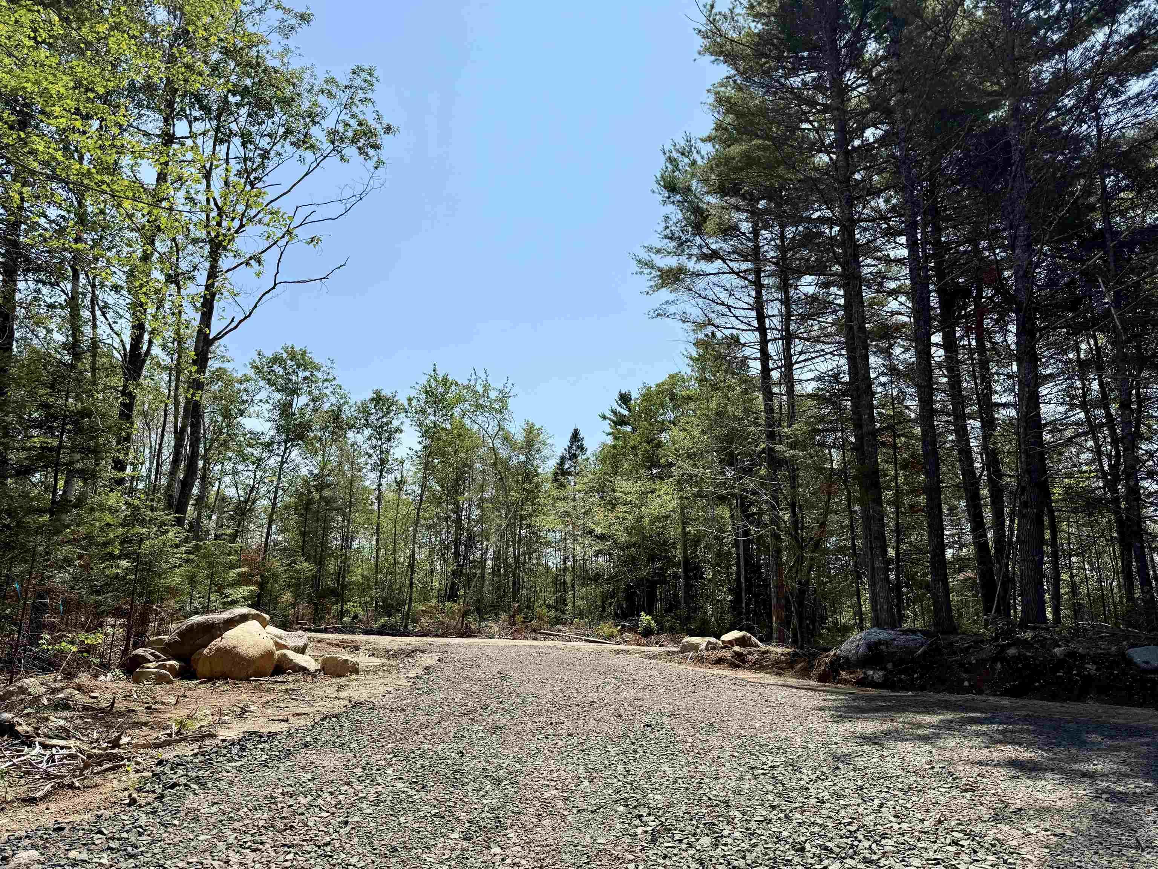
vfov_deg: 56.8
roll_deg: -0.8
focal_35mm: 24
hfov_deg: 71.6
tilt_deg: +14.5
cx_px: 579
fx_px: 803
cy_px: 434
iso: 80
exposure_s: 1/6173
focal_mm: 6.76
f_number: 1.78
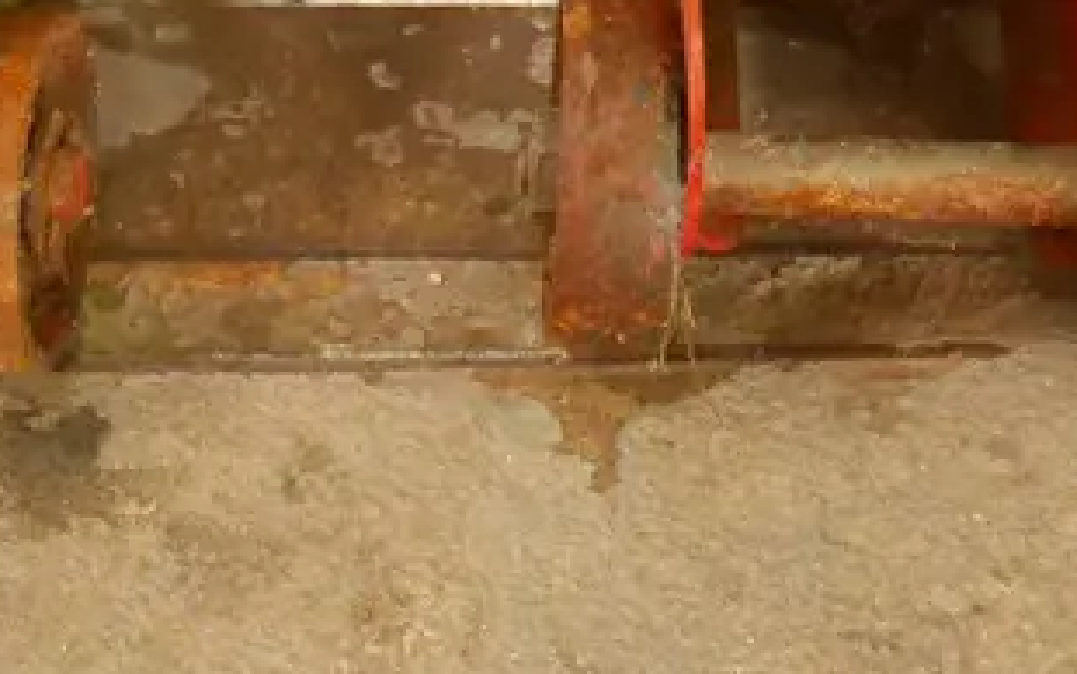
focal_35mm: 133
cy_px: -446
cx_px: 768
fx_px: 3905
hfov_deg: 15.7
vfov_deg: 9.5
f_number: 4.3
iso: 3200
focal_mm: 19
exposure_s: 1/30
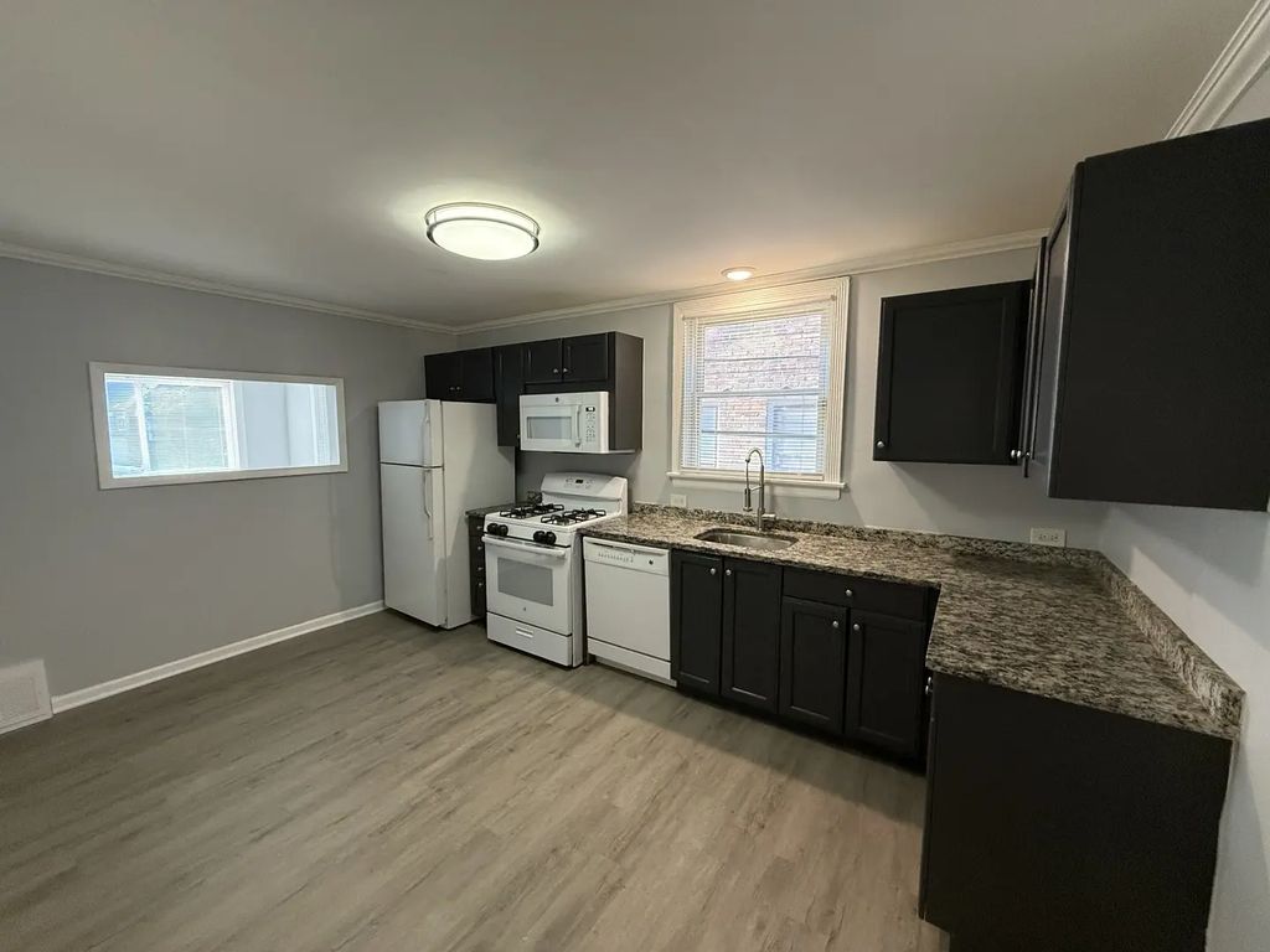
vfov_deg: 85.7
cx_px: 635
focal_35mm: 14
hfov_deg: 102.1
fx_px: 514
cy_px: 476
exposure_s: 1/120
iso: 400
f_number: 2.2
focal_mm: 2.22
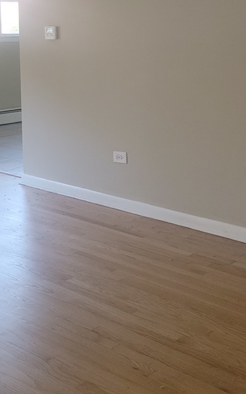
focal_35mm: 61
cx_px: 127
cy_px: 89
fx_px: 655
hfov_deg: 21.3
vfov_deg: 32.7
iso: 125
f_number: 1.8
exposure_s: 1/40
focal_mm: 6.7
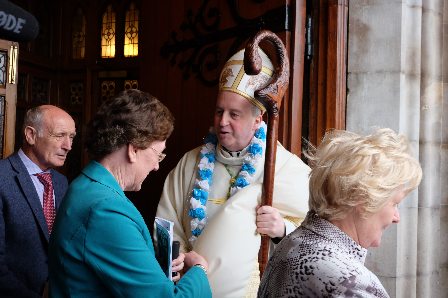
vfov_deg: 37.9
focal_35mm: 35
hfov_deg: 54.4
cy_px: 149
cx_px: 224
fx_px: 436
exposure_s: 1/100
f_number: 5
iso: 1000
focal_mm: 23.2
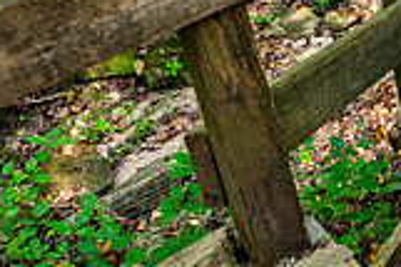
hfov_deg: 17.9
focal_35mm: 101
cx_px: 620
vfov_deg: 12.6
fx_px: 1124
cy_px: -168
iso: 800
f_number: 5
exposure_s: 1/125
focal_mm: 28
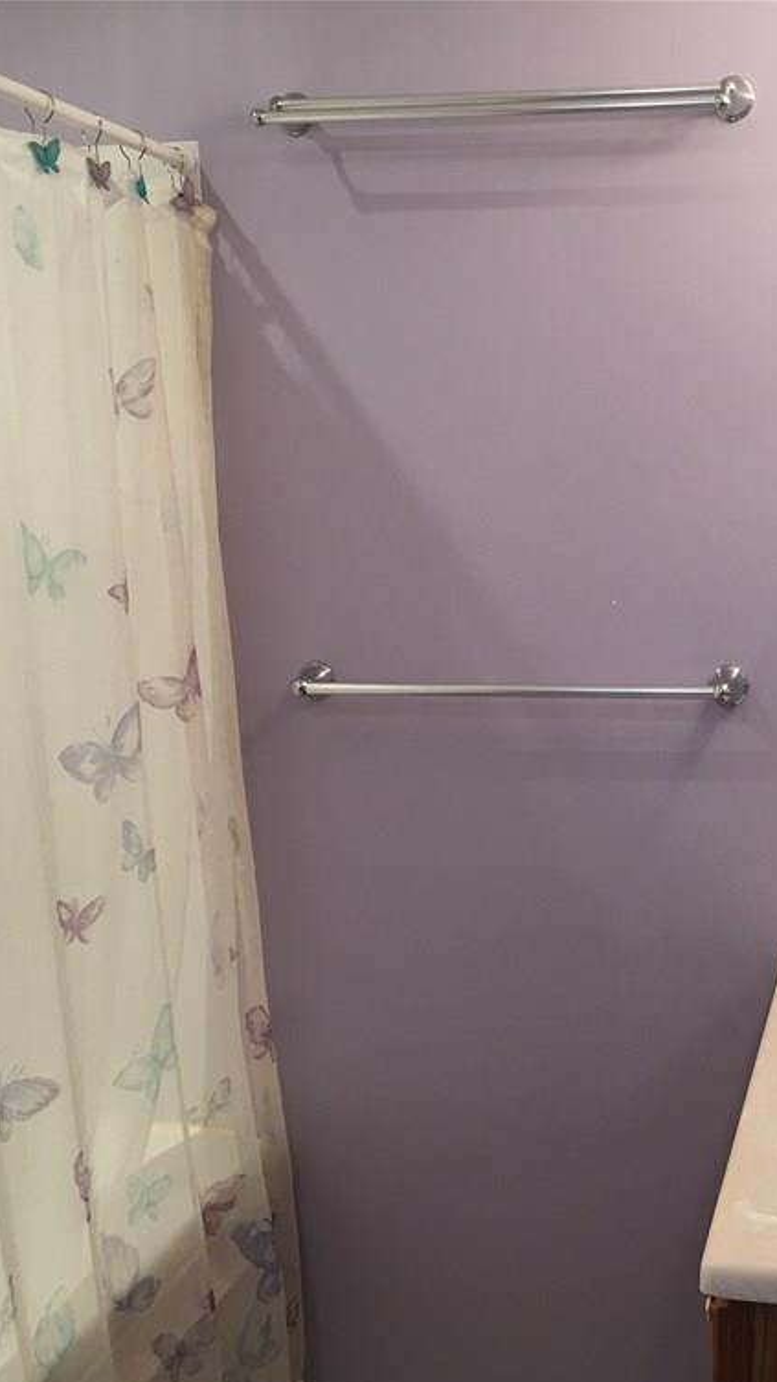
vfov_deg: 47.4
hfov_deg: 27.2
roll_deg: +0.4
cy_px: 704
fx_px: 1575
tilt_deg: -6.7
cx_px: 610
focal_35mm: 43
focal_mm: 4.15
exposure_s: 1/15
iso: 32
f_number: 2.2
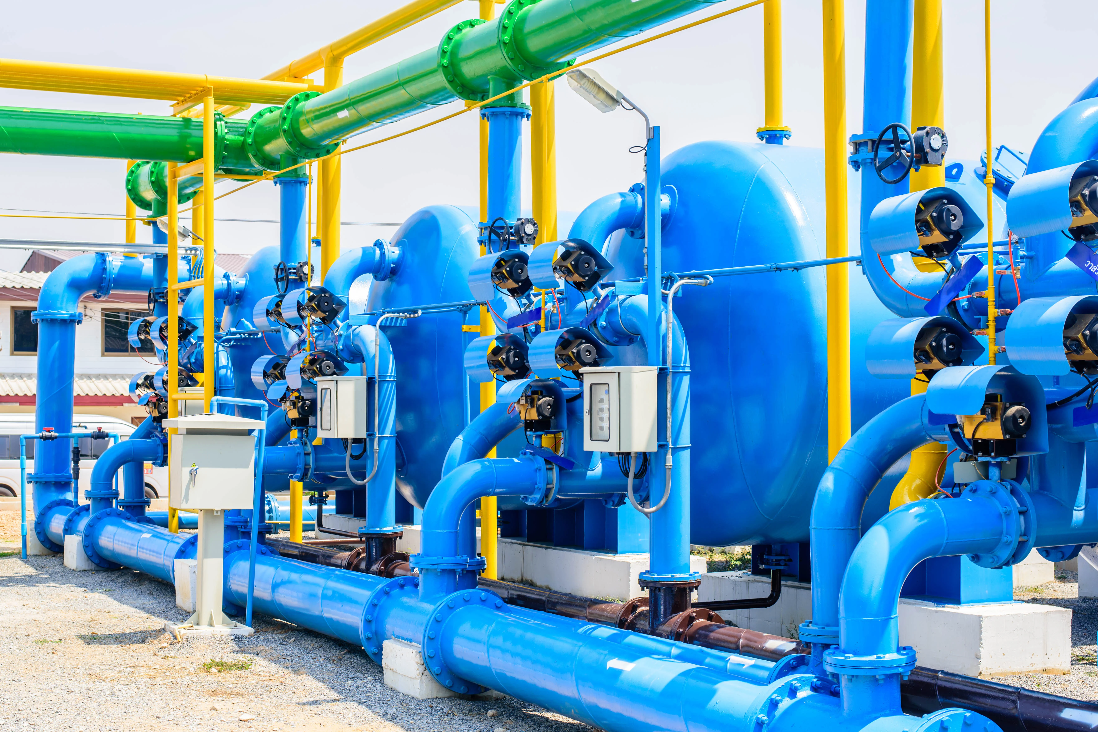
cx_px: 478
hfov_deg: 35.0
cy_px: 345
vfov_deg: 23.8
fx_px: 1738
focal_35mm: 57
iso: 100
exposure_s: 1/200
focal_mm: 50
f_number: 8
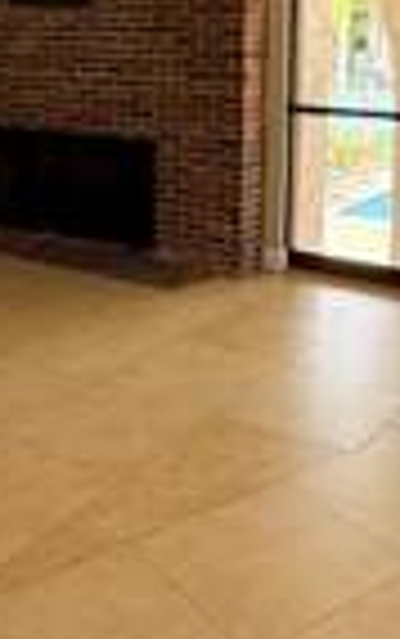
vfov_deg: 38.5
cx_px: 261
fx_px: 870
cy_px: 112
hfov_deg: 25.8
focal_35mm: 50
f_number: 2.2
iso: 64
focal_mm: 2.22
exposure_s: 1/175
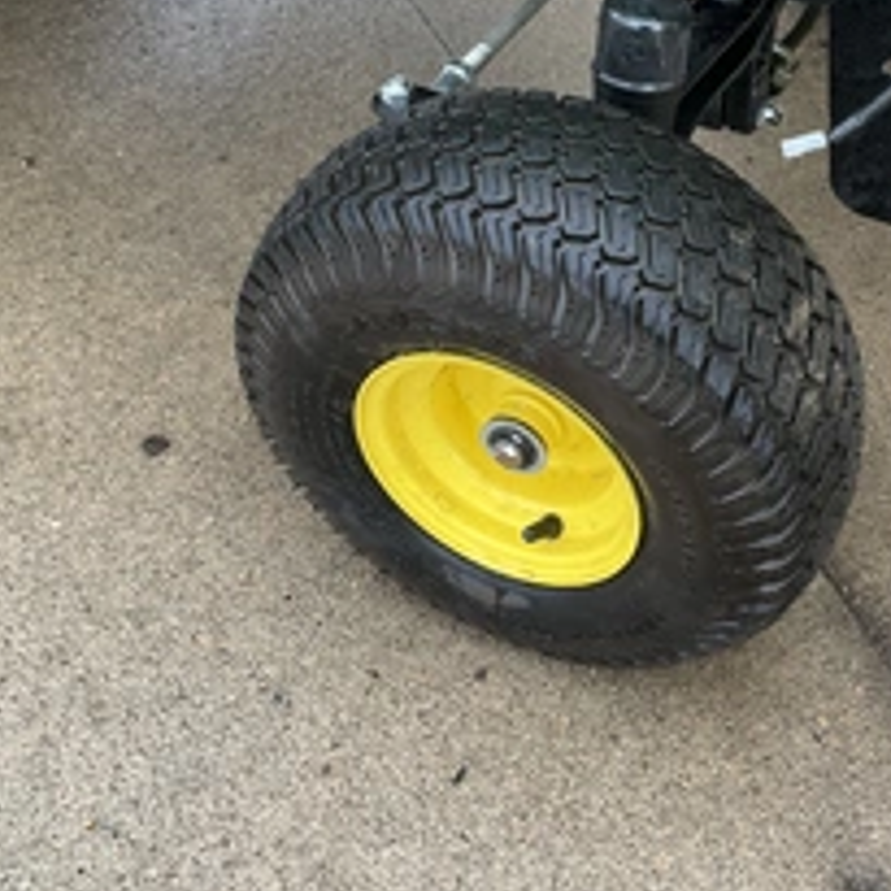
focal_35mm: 50
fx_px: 1456
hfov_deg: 33.7
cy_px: 291
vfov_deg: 33.7
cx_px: 608
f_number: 1.8
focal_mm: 3
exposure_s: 1/122
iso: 32
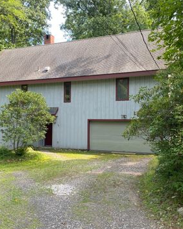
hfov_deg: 41.2
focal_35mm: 36
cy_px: 115
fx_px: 244
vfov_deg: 50.3
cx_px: 84
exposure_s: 1/121
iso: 40
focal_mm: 4.25
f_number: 1.8
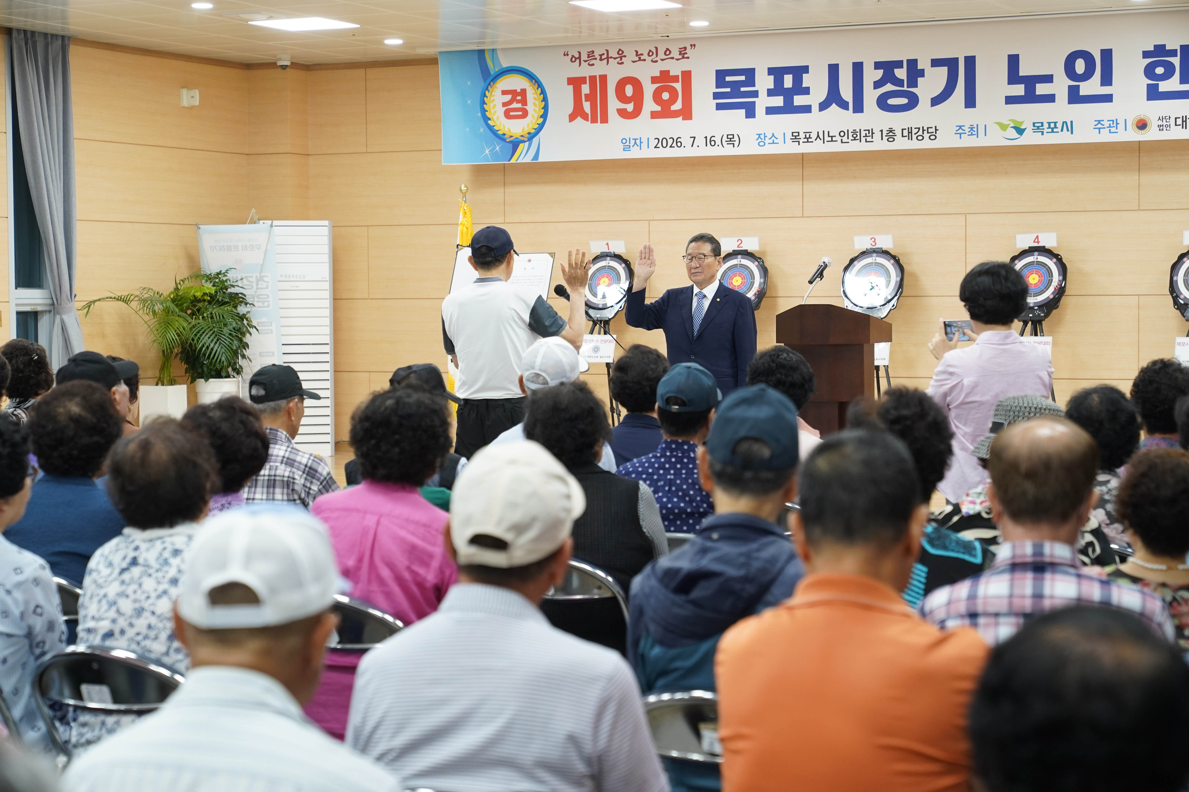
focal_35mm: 70
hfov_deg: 28.8
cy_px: 396
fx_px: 2312
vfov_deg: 19.5
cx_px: 594
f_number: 4
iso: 2000
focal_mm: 70
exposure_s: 1/160
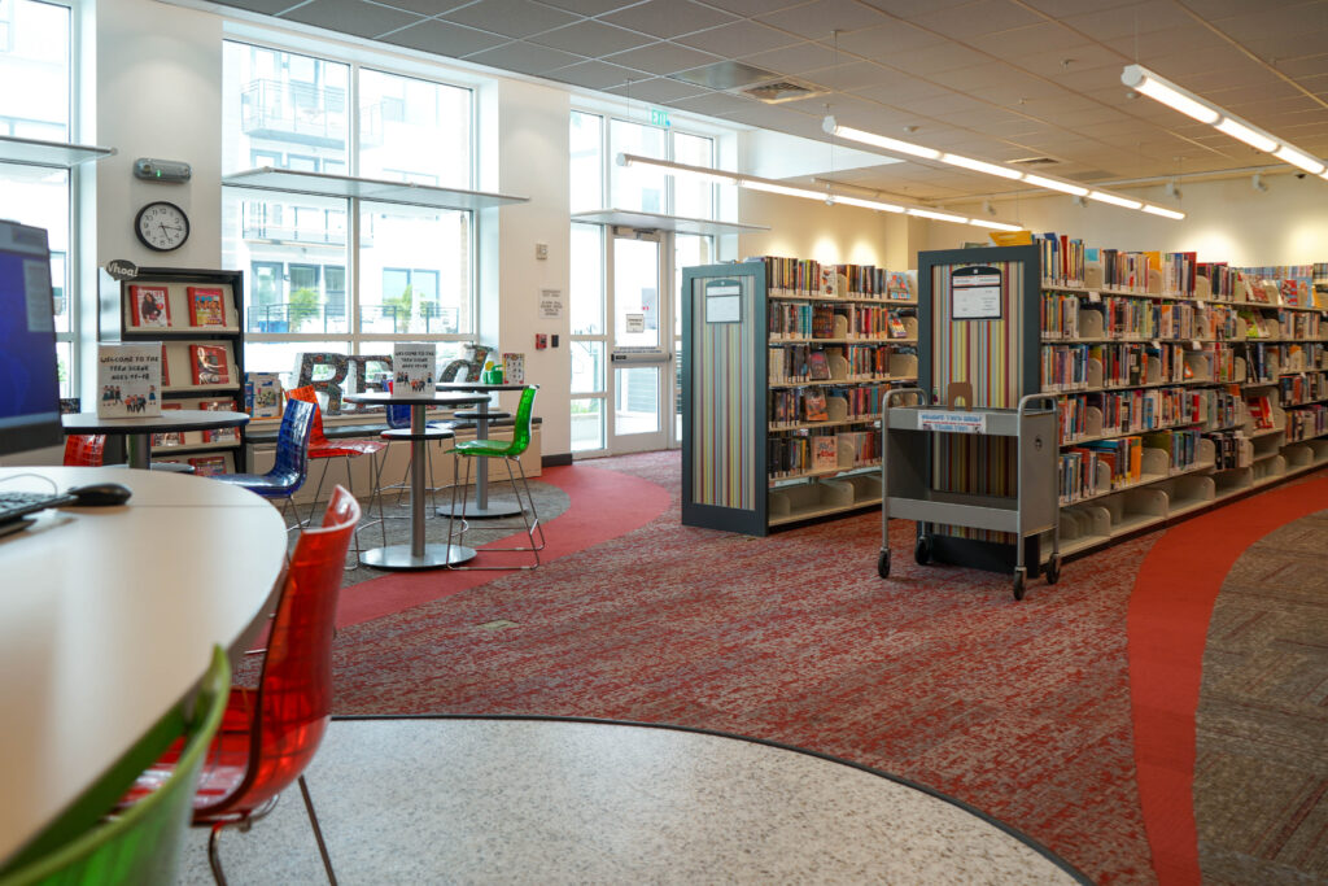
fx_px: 1033
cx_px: 664
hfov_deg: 65.5
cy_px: 443
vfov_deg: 46.4
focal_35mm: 28
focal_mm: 28
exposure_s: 1/60
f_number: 4
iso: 200
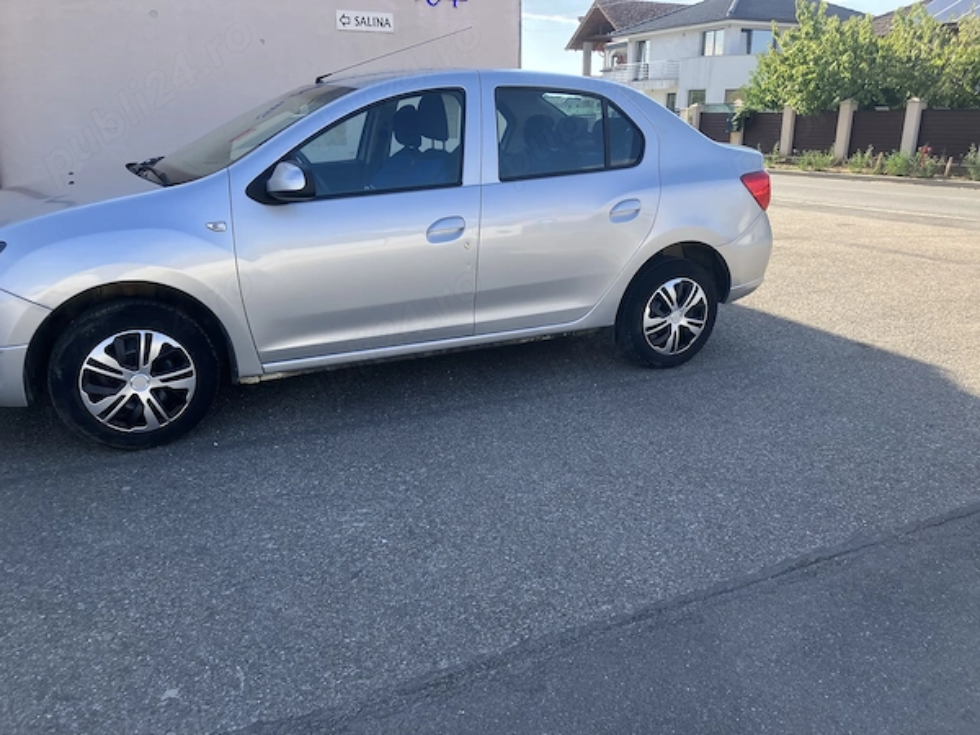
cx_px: 490
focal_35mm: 28
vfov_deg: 49.7
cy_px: 368
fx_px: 793
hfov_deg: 63.4
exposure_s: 1/496
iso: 32
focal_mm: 3.99
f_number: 1.8
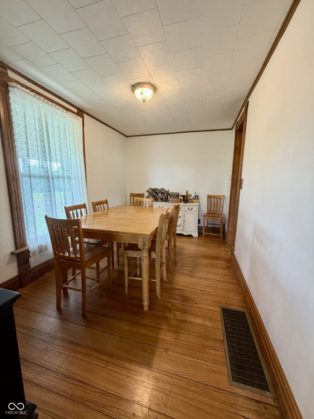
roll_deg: -1.0
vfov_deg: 102.1
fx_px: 169
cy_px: 210
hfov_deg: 85.7
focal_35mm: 14
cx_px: 157
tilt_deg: -9.6
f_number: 2.2
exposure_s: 1/60
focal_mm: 2.22
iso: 320
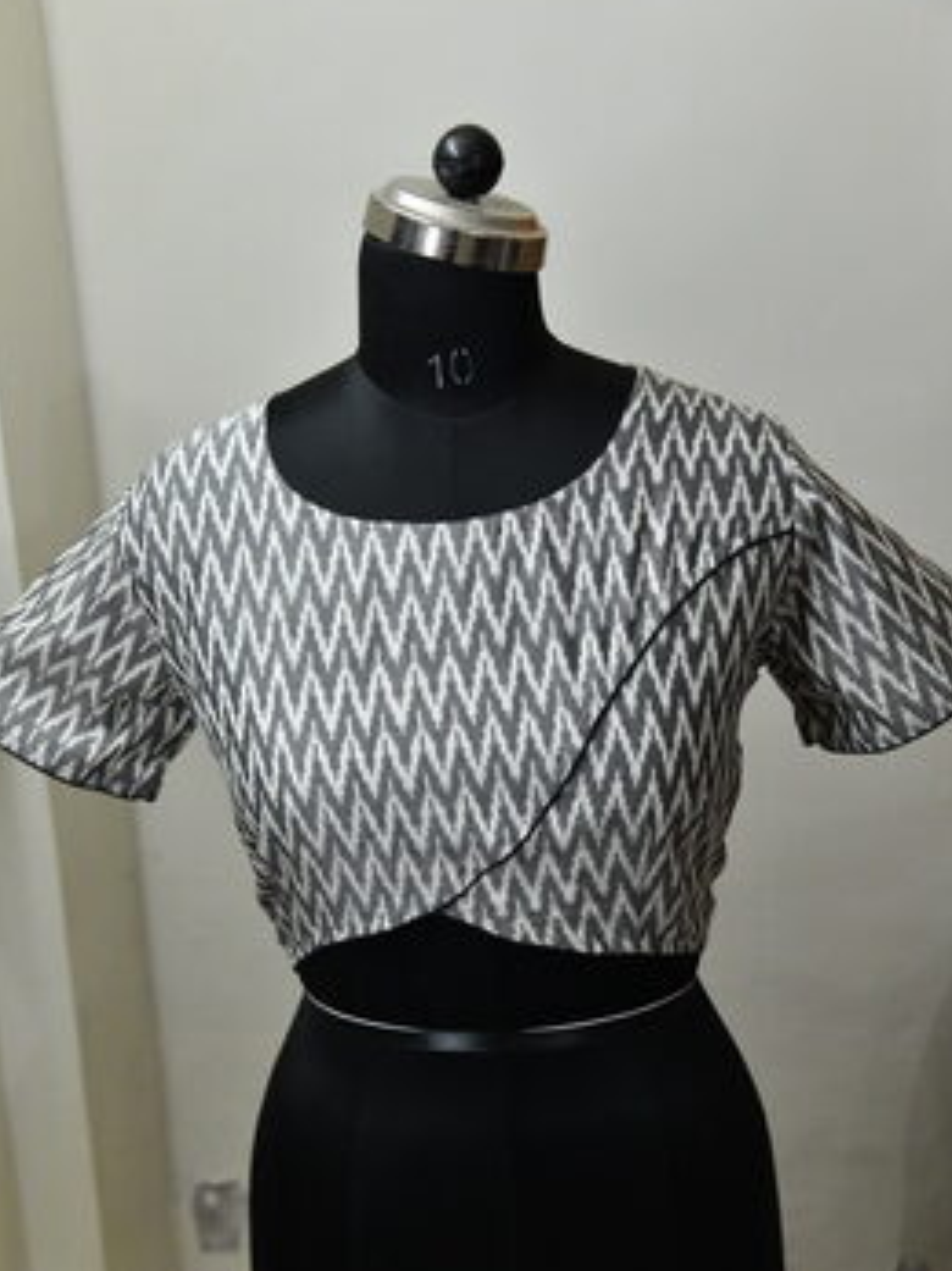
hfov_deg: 28.5
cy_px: 681
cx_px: 478
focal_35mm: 51
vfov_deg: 37.5
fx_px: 1871
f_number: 4.5
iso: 5000
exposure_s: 1/250
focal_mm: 46
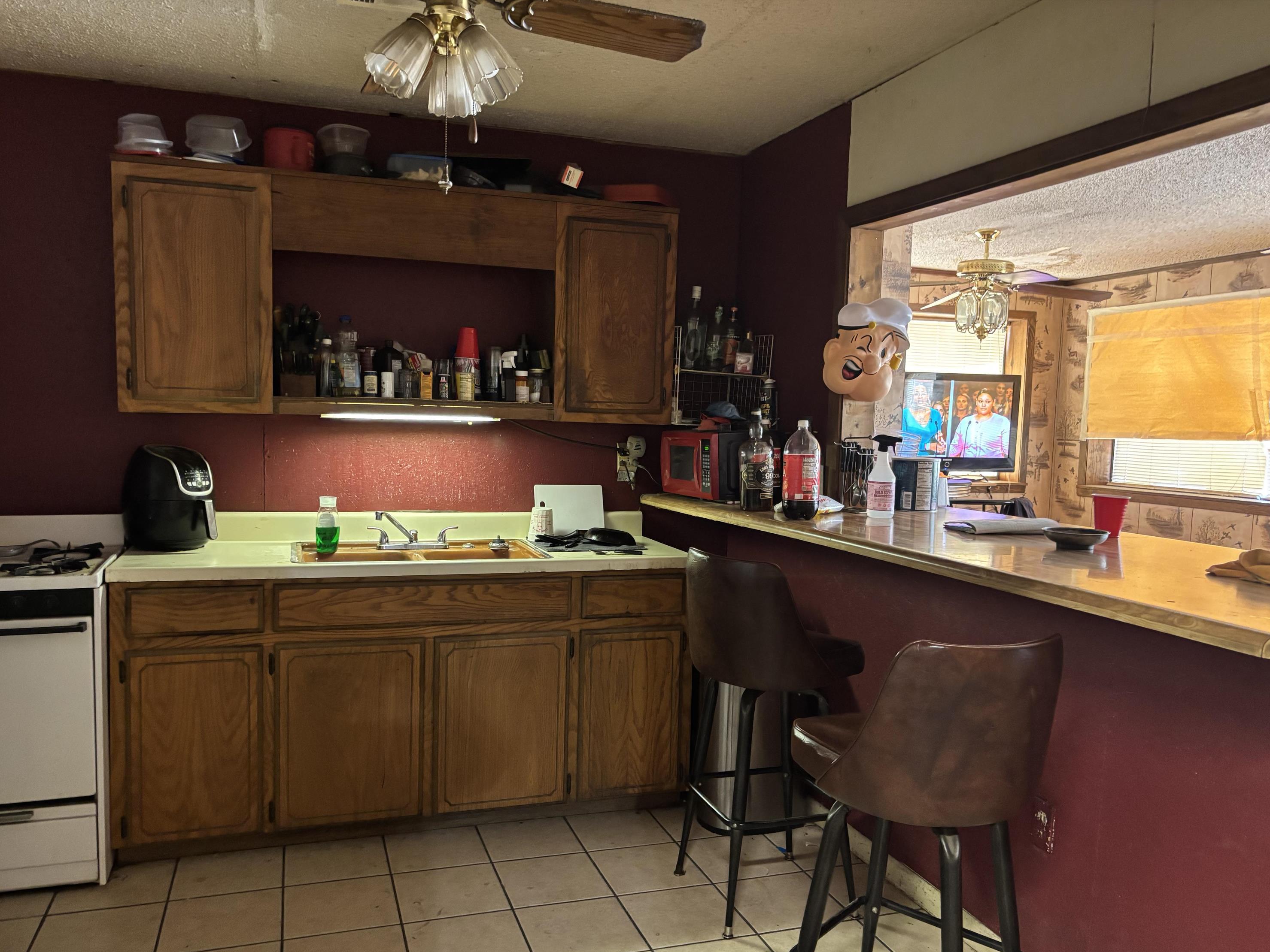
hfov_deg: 65.3
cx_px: 618
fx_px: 991
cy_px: 493
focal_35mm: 27
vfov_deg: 51.3
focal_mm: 5.96
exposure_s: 1/40
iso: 640
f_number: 1.6
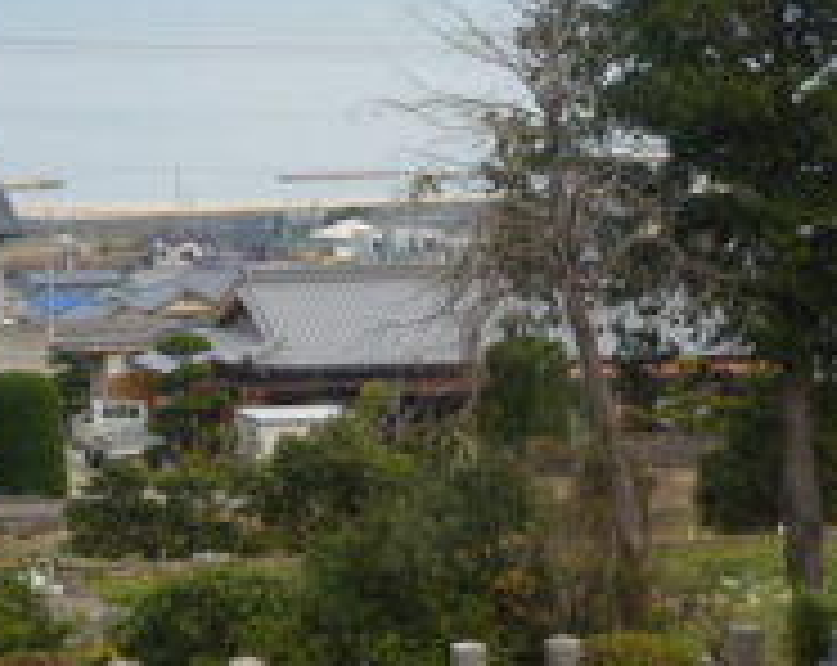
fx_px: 3980
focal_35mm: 161
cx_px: 58
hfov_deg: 11.9
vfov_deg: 9.6
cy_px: 346
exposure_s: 1/80
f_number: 4.1
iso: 100
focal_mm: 8.7
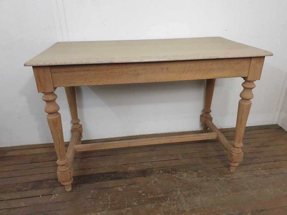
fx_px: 216
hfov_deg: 67.3
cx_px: 144
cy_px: 108
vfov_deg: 53.1
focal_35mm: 26
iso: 320
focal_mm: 4.3
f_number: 2.4
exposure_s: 1/20
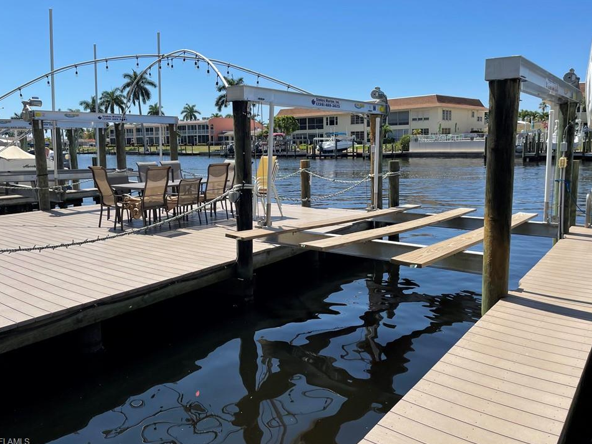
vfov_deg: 49.7
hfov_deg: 63.4
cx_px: 303
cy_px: 209
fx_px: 479
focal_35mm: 28
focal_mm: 4.2
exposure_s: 1/3300
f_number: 1.6
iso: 32
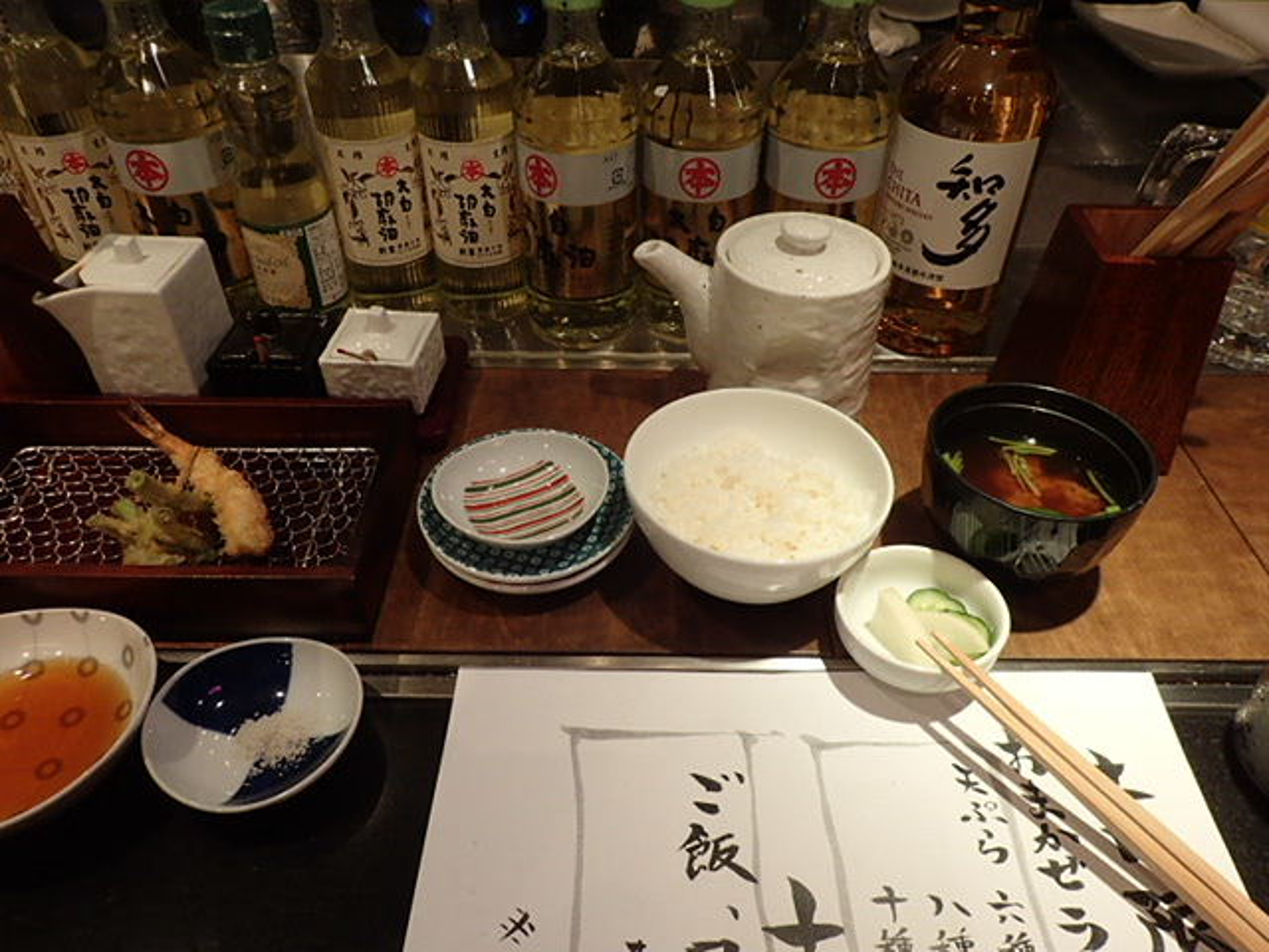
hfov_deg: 69.4
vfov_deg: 54.9
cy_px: 476
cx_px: 634
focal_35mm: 25
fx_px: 916
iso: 320
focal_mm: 4.5
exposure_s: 1/60
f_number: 2.8
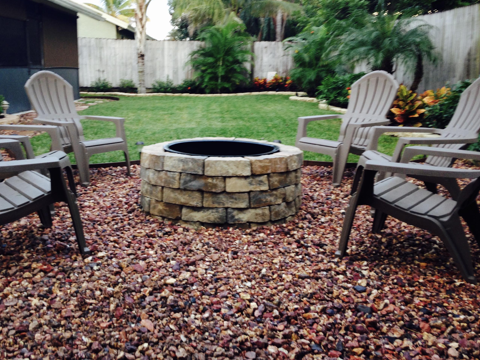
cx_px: 217
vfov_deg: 36.8
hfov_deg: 47.8
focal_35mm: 39
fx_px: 541
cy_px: 154
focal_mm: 4.12
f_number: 2.4
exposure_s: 1/20
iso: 80
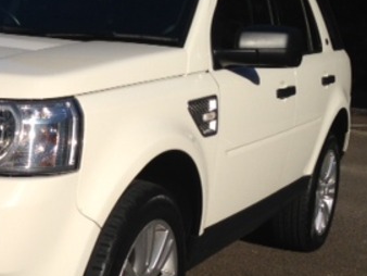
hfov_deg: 23.8
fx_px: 828
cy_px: 162
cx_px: -9
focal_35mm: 78
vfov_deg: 18.9
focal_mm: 4.13
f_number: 2.4
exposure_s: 1/3012
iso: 50
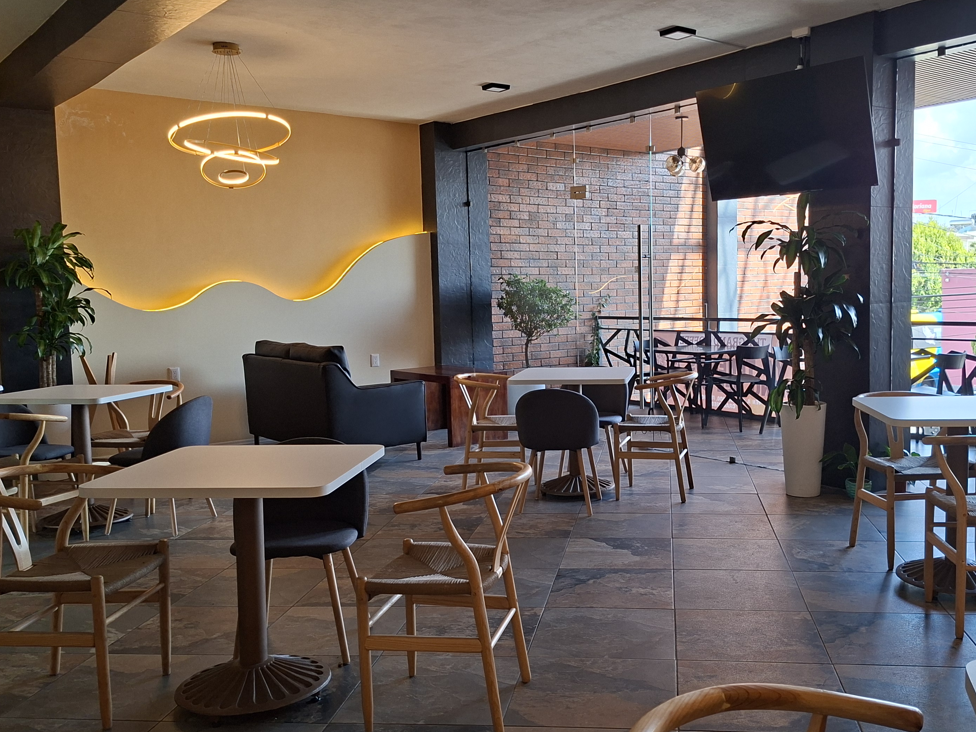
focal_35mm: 33
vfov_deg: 42.9
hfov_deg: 55.0
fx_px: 930
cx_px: 578
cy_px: 382
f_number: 1.8
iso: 50
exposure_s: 1/120
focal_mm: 5.54
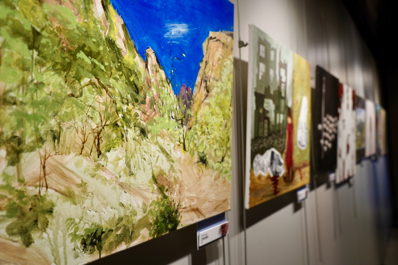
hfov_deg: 55.8
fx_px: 376
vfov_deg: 38.9
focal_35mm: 34
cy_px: 132
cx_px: 199
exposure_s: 1/160
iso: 640
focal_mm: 34
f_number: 4
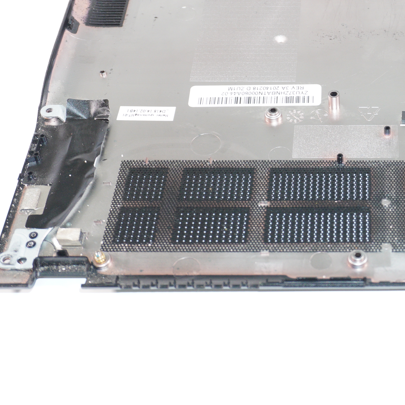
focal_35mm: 70
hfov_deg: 23.9
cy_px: 143
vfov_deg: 24.6
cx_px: 378
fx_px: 927
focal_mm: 26
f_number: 5
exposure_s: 1/50
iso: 640
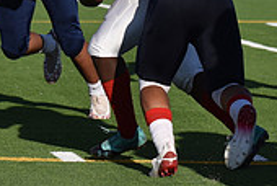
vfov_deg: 2.4
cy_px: -94
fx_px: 4463
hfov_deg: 3.6
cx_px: 98
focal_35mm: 579
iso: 360
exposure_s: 1/4000
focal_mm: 170
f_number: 5.6
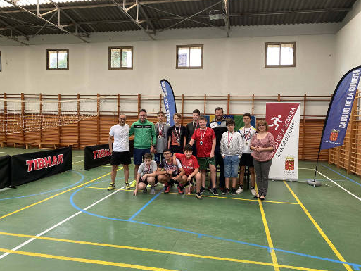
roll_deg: -1.8
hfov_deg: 65.3
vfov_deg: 51.4
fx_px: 282
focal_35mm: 27
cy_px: 137
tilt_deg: -4.0
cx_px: 183
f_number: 1.8
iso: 80
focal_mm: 4.25
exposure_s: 1/121
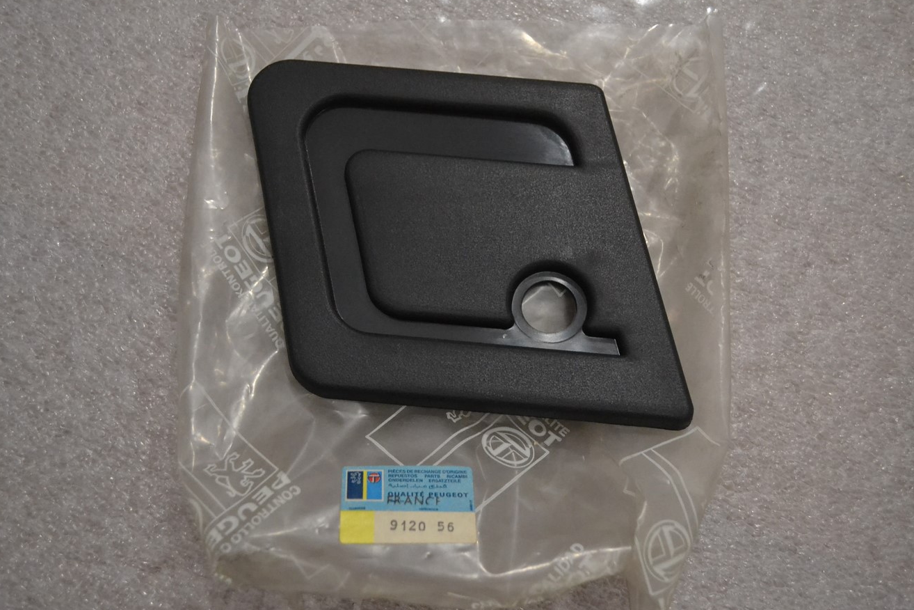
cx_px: 462
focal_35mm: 37
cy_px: 306
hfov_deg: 51.9
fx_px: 939
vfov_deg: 35.9
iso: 3200
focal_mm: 24
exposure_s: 1/40
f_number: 4
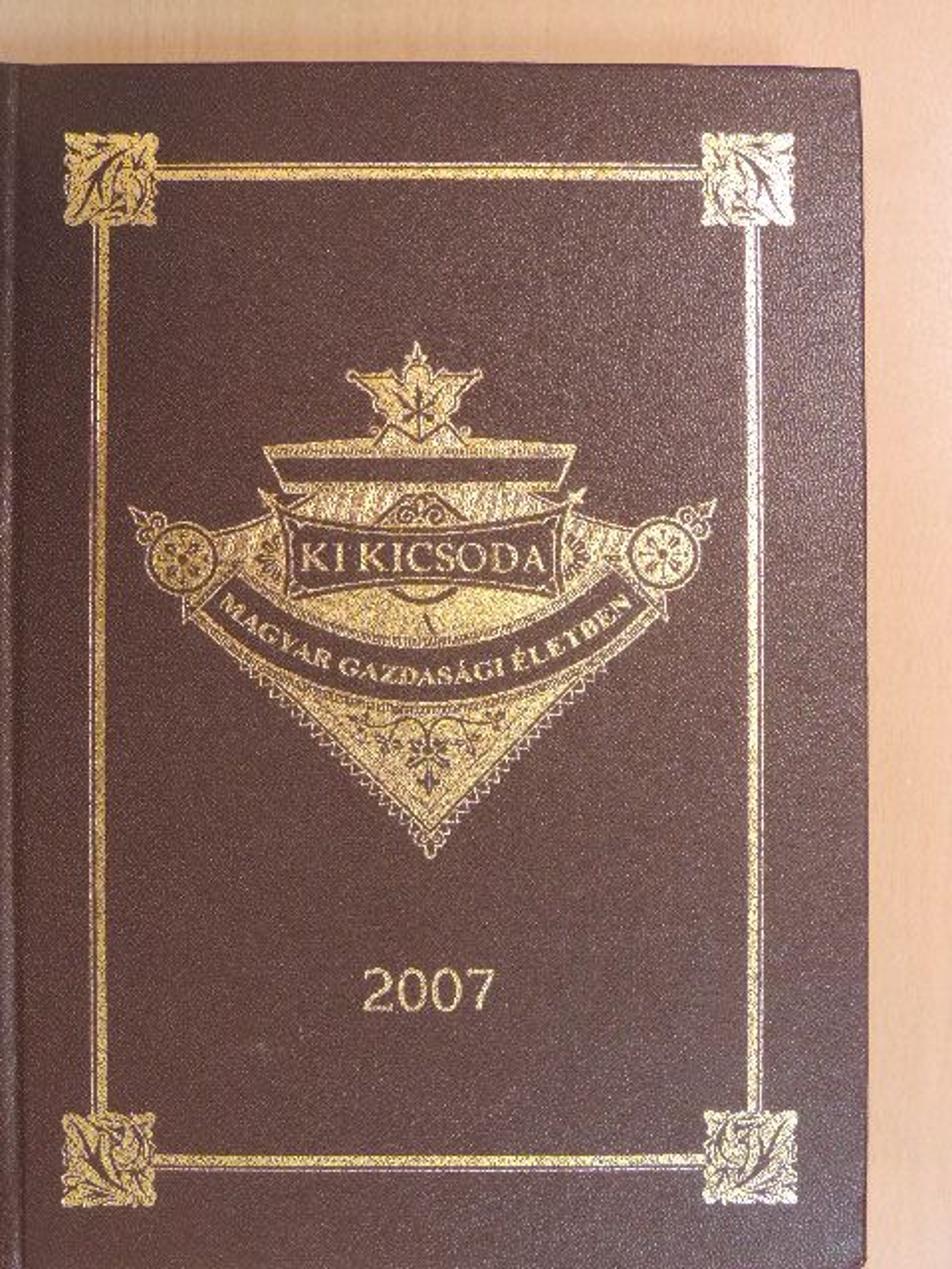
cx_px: 476
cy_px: 634
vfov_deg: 32.2
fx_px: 2200
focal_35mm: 60
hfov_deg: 24.4
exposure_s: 1/15
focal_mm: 10.7
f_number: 4.2
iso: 560
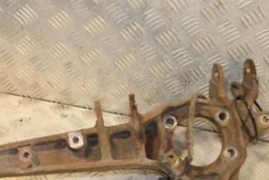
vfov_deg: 21.1
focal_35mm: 64
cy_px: 134
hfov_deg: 30.8
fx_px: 479
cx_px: 67
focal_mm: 21
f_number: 8
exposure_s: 1/200
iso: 800
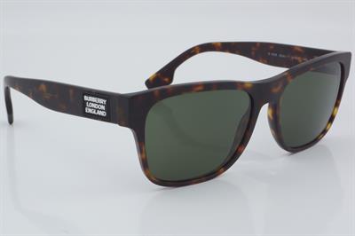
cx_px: 178
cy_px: 118
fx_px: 813
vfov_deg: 16.5
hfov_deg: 24.6
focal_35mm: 82
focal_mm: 55
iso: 100
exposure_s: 1/4
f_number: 32
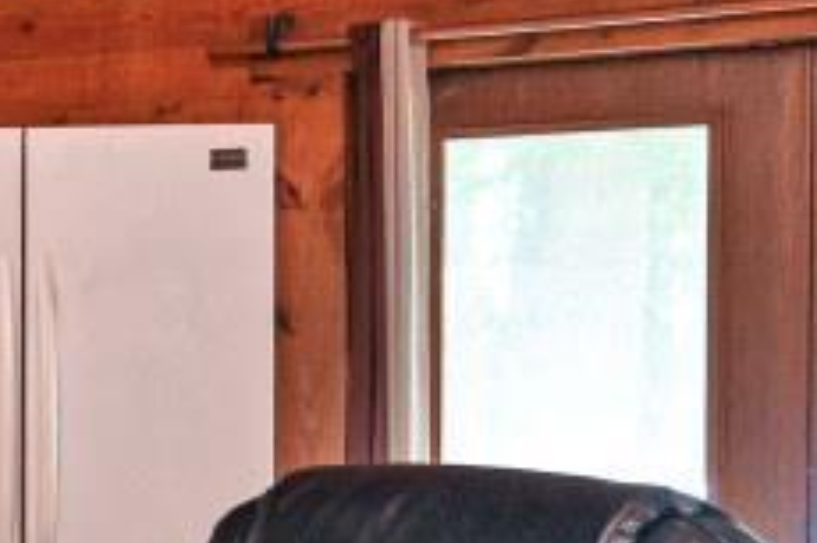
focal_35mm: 98
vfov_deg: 13.9
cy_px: 366
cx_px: -991
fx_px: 2222
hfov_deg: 15.1
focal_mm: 15
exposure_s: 1/60
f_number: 4
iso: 2500
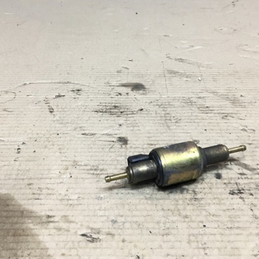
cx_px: 137
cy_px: 107
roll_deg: -1.0
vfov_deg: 36.7
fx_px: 389
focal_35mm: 46
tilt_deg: -28.9
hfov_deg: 36.8
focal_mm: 4.15
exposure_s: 1/33
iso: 50
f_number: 2.2
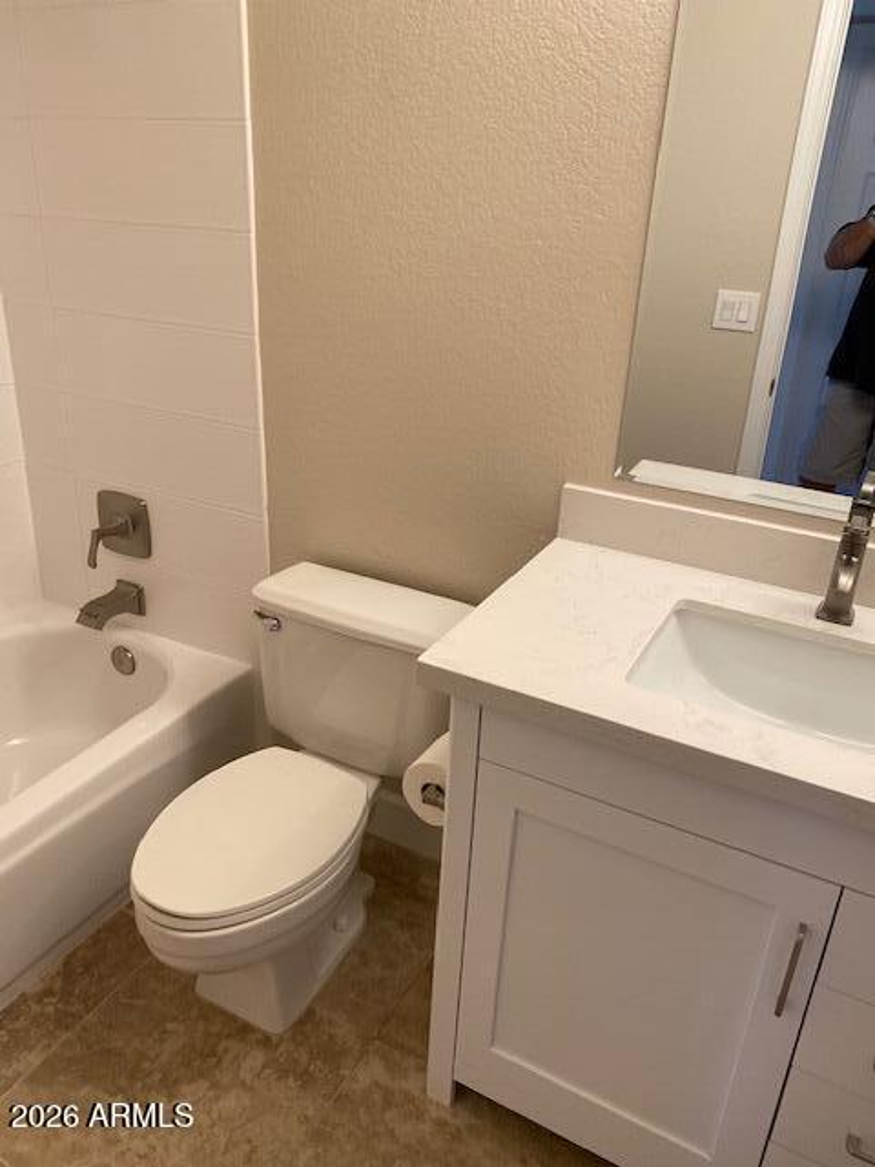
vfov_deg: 67.3
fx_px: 876
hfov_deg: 53.1
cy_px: 584
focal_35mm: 26
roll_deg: -3.1
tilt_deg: -22.2
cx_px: 438
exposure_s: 1/119
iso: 125
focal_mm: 4.25
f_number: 1.8
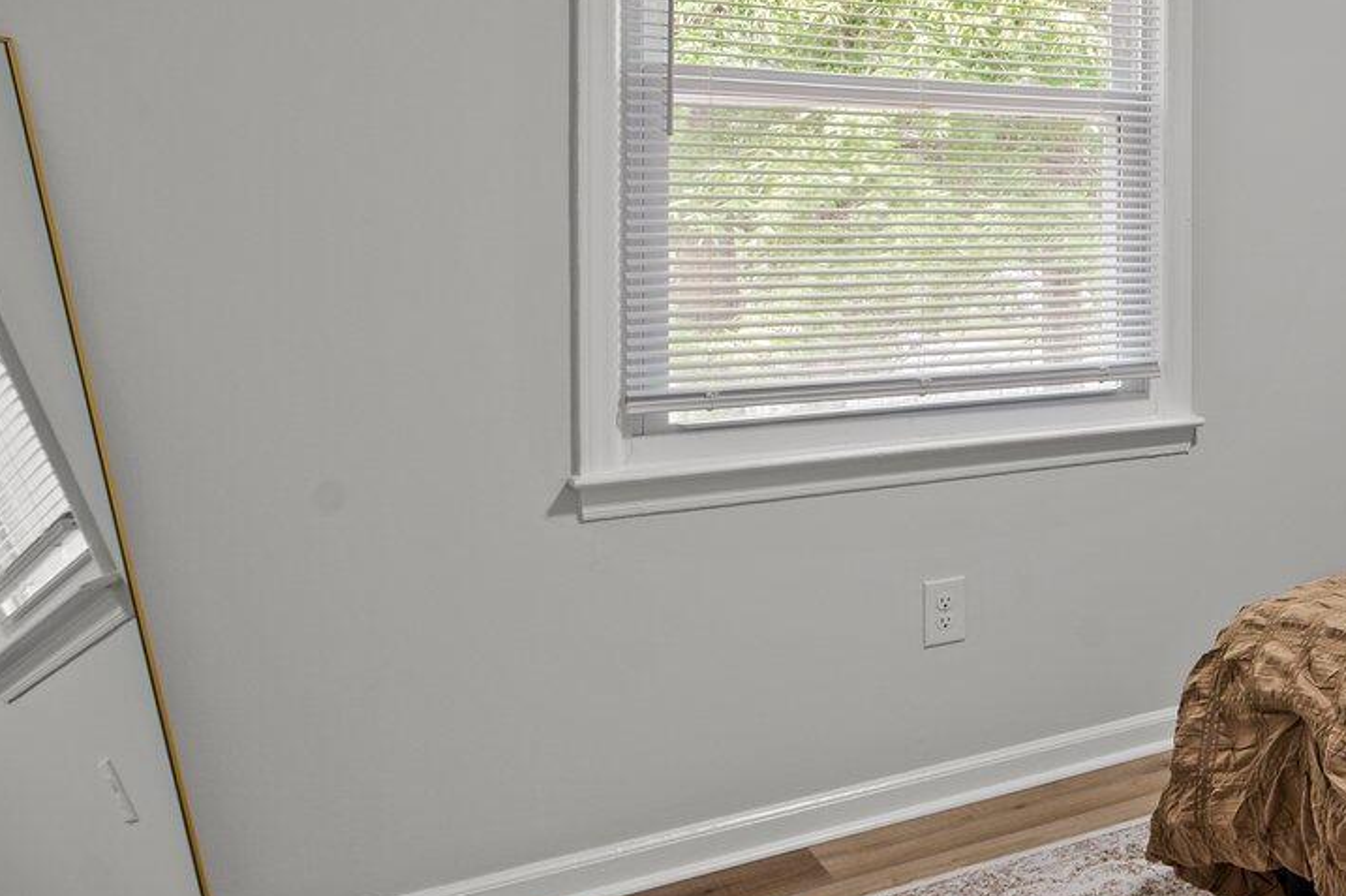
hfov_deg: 38.8
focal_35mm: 40
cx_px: 1521
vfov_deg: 32.5
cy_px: 186
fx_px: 1494
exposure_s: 1/2.5
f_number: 8
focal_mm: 14
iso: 250
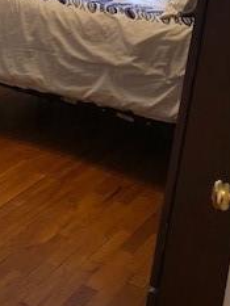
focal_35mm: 77
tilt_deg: -11.5
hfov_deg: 17.9
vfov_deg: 24.5
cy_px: 24
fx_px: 682
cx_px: -66
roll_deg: -3.3
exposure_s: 1/17
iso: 40
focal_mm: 4
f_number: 1.8
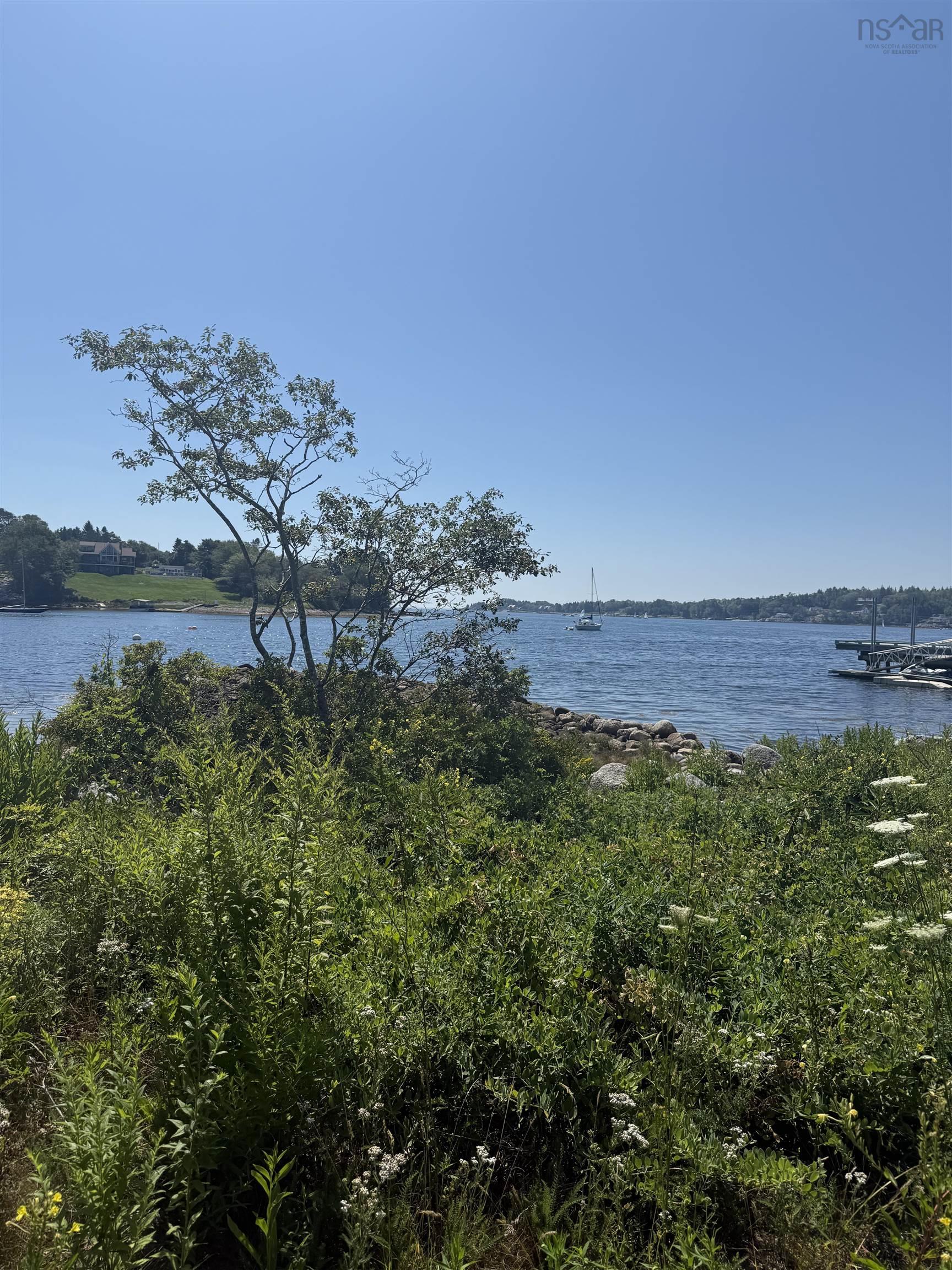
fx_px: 880
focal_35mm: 24
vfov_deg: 71.6
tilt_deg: -0.4
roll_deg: -2.0
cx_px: 476
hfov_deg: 56.8
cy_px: 635
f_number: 1.78
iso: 80
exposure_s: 1/9091
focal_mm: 6.76
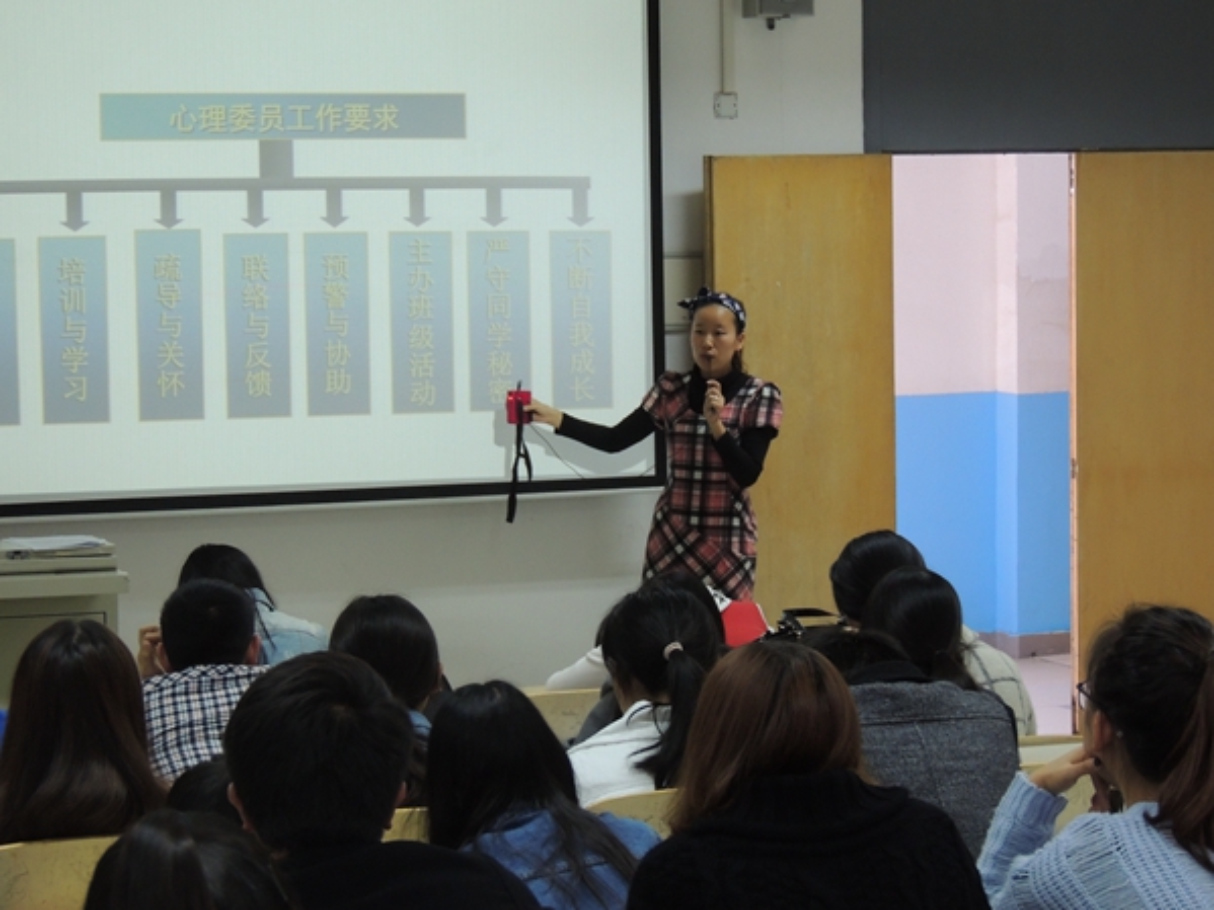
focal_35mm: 105
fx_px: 3682
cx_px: 607
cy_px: 455
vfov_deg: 14.1
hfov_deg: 18.7
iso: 500
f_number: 4.2
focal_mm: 18.7
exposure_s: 1/25
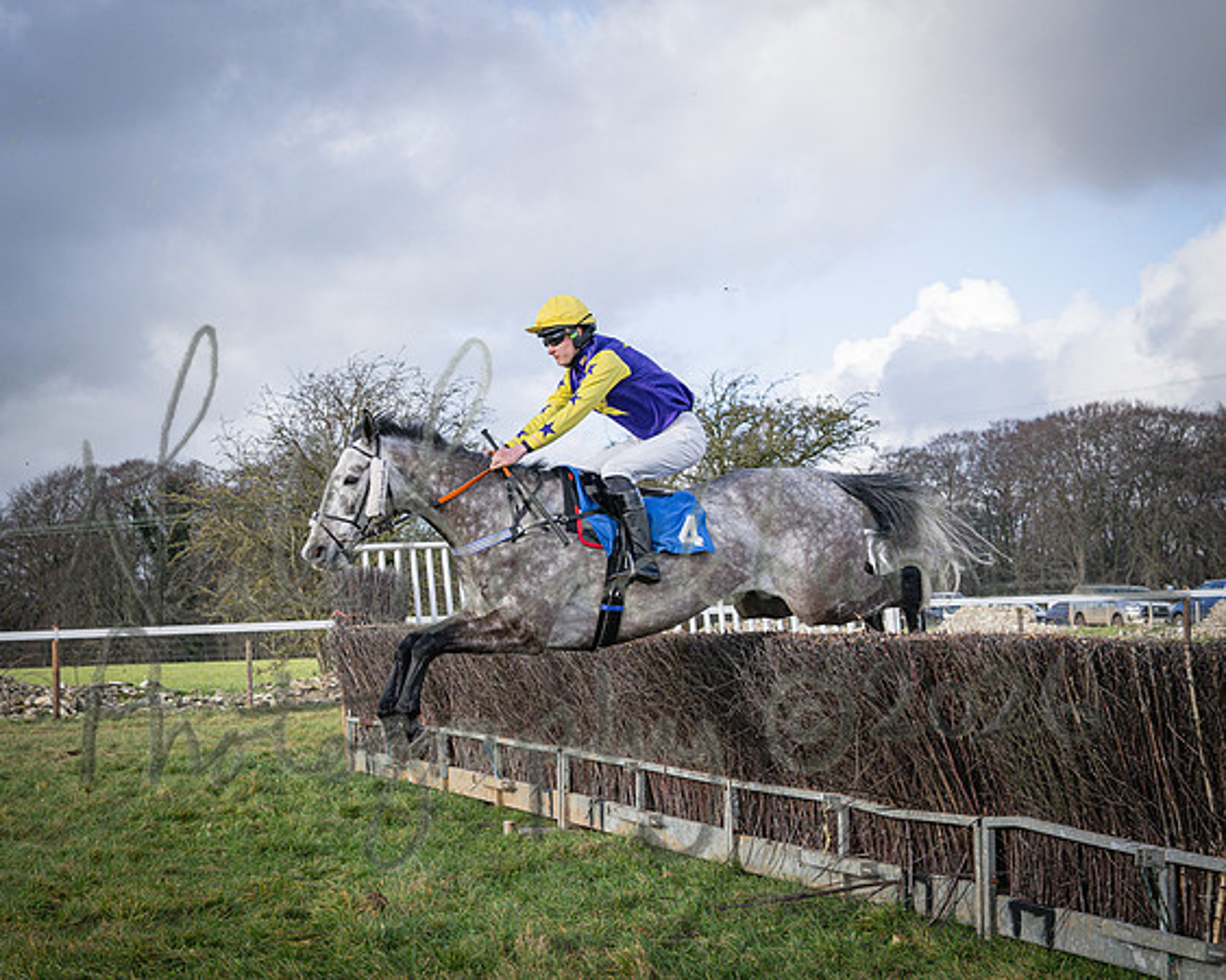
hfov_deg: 32.0
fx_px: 2098
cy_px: 639
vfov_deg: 26.2
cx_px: 303
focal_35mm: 58
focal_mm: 35
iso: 400
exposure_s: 1/1600
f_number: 4
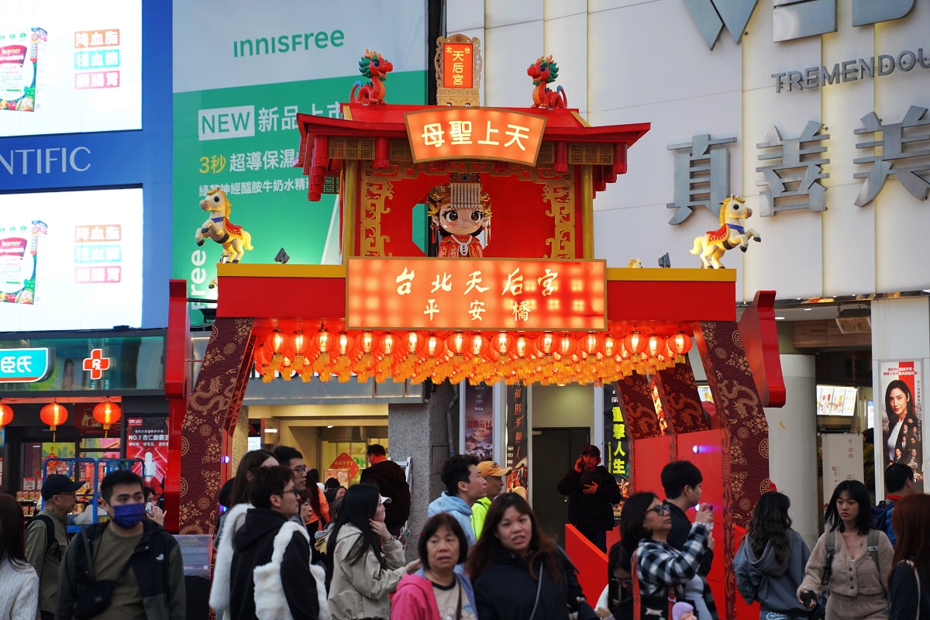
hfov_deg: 27.0
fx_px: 1937
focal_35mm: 75
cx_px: 465
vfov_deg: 18.2
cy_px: 310
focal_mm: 75
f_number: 4
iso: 1000
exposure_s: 1/160
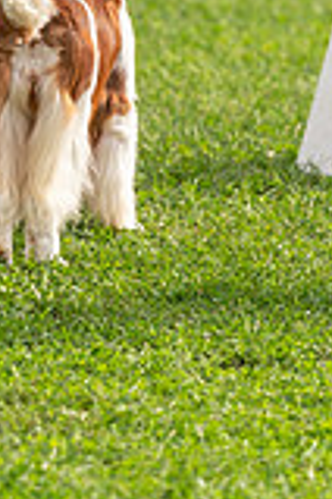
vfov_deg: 3.6
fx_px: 7829
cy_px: -53
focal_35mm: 566
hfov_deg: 2.4
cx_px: 100
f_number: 3.5
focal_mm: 200
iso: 250
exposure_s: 1/1250
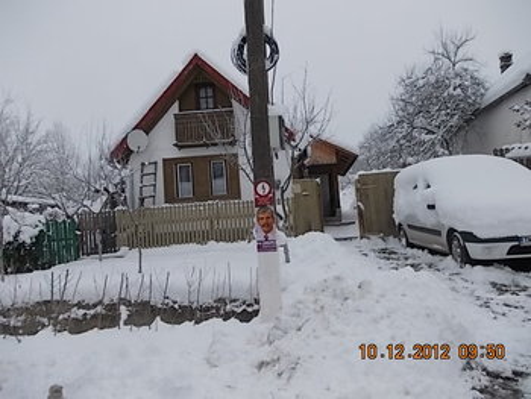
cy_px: 200
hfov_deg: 63.4
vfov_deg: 49.8
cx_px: 266
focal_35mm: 28
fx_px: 430
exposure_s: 1/250
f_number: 5.4
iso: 80
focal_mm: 4
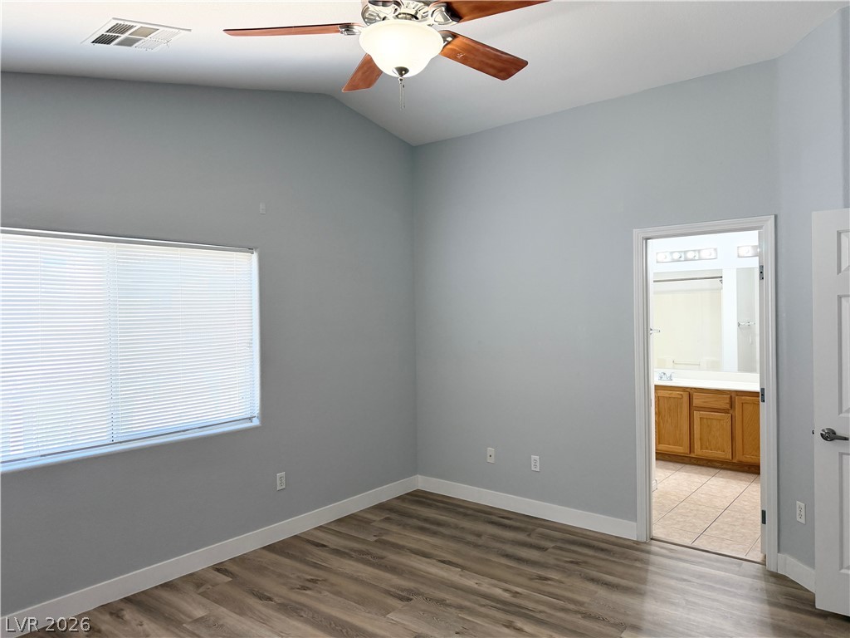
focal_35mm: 24
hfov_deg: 71.6
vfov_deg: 56.8
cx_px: 425
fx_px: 589
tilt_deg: -0.5
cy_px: 319
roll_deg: +0.7
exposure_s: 1/230
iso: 200
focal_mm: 6.76
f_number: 1.78
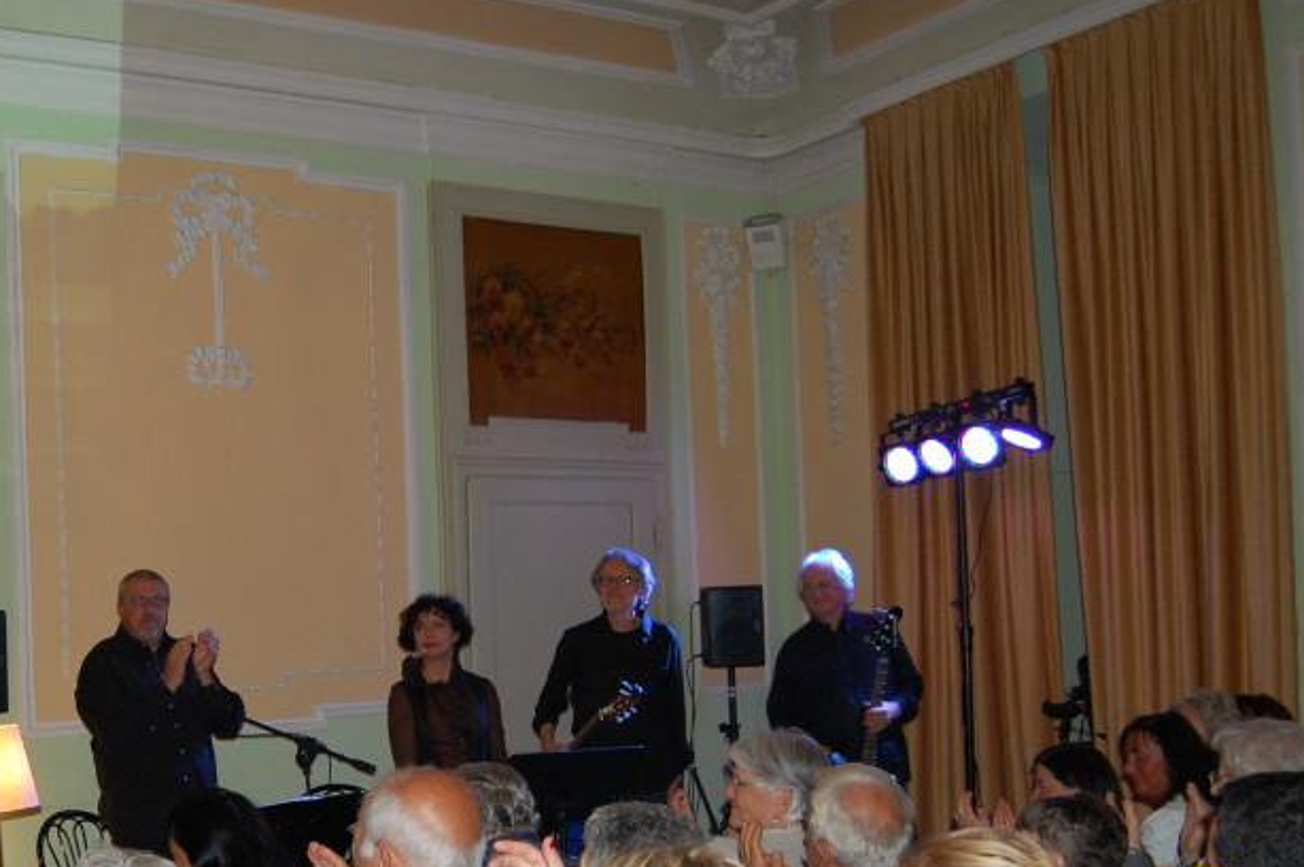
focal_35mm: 45
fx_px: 1628
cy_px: 644
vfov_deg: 29.4
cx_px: 361
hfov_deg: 42.6
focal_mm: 18
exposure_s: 1/60
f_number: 3.5
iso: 400
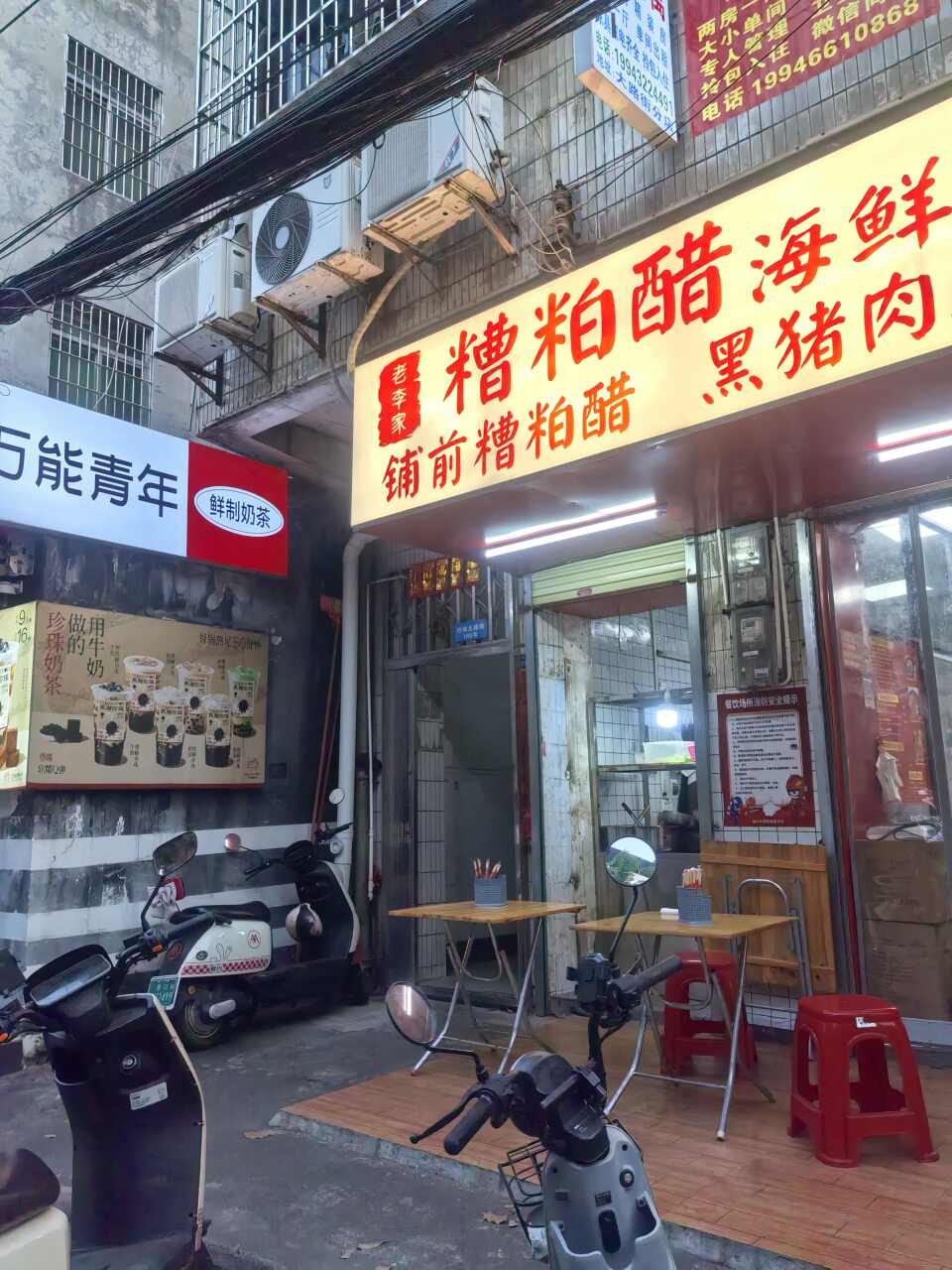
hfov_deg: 51.4
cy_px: 635
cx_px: 476
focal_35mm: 27
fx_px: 990
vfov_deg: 65.3
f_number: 1.9
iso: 160
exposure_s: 1/615
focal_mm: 5.52
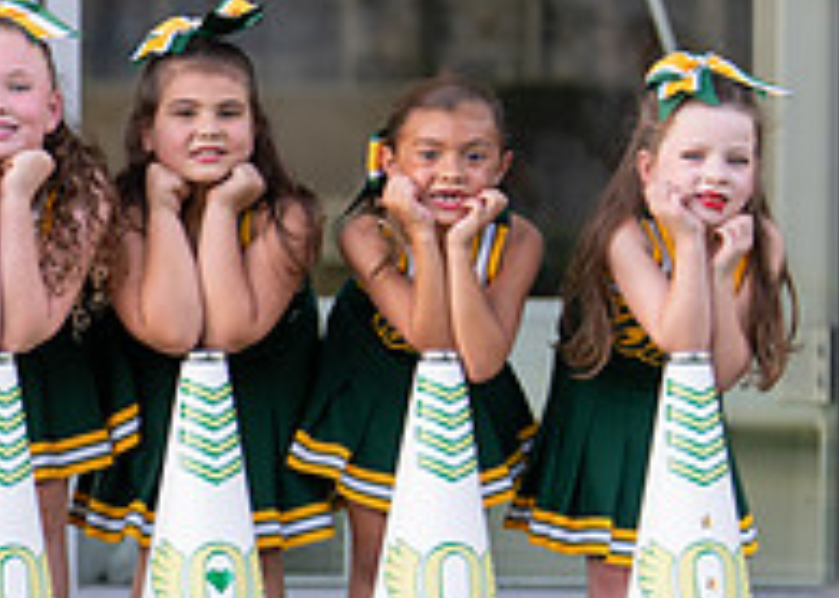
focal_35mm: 242
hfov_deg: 8.2
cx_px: -292
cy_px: 453
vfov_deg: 5.9
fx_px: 5762
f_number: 1.2
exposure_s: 1/500
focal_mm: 50
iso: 125
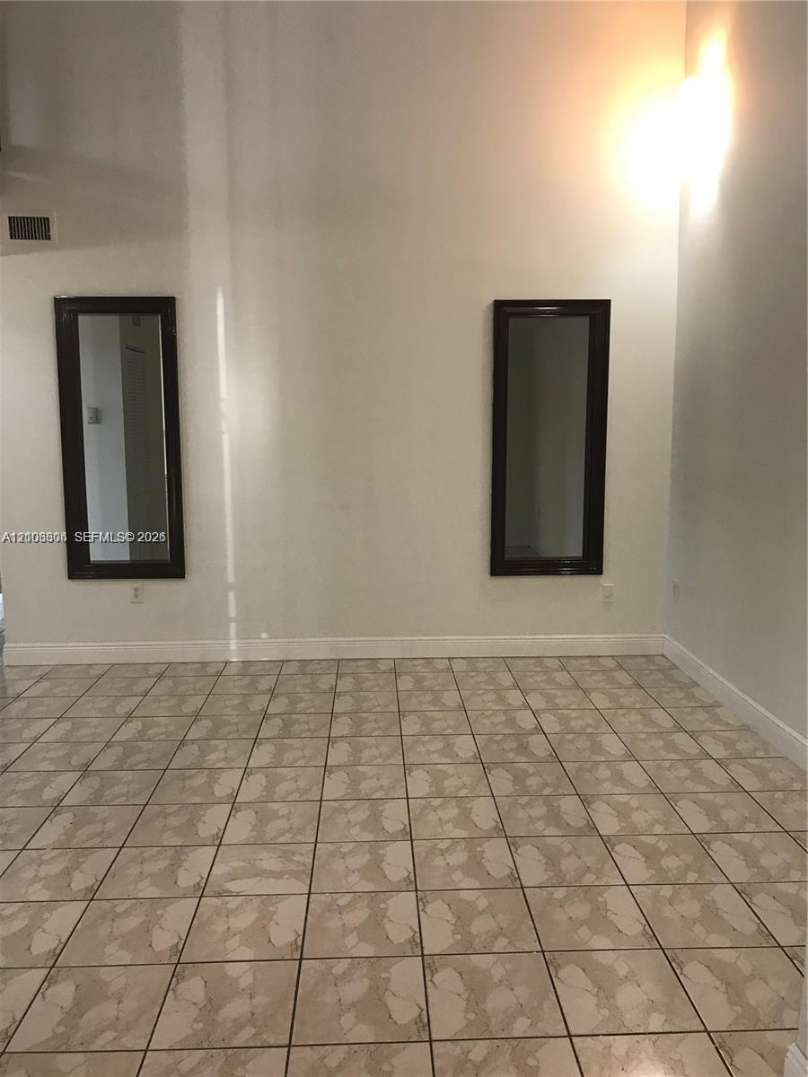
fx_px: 871
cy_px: 538
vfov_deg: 63.4
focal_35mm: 28
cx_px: 404
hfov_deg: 49.7
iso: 32
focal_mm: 3.99
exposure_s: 1/30
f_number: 1.8
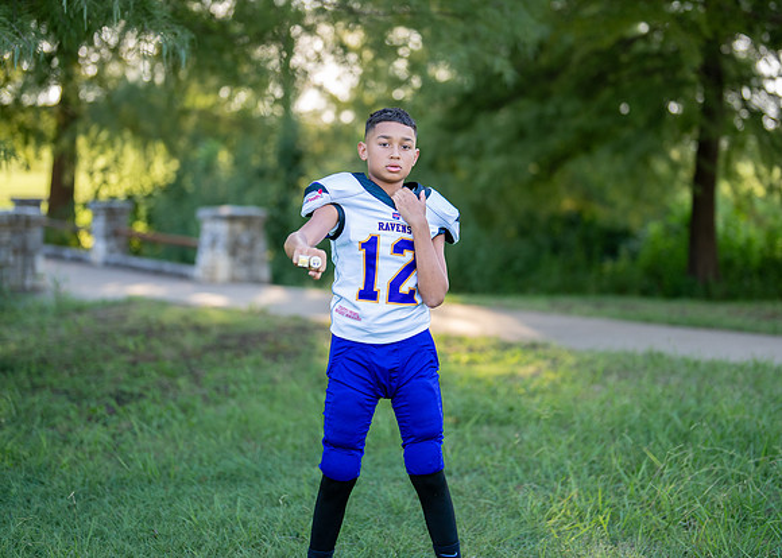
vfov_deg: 21.3
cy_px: 237
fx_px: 1482
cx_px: 393
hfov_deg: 29.6
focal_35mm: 67
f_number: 1.2
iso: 160
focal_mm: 50
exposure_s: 1/1250
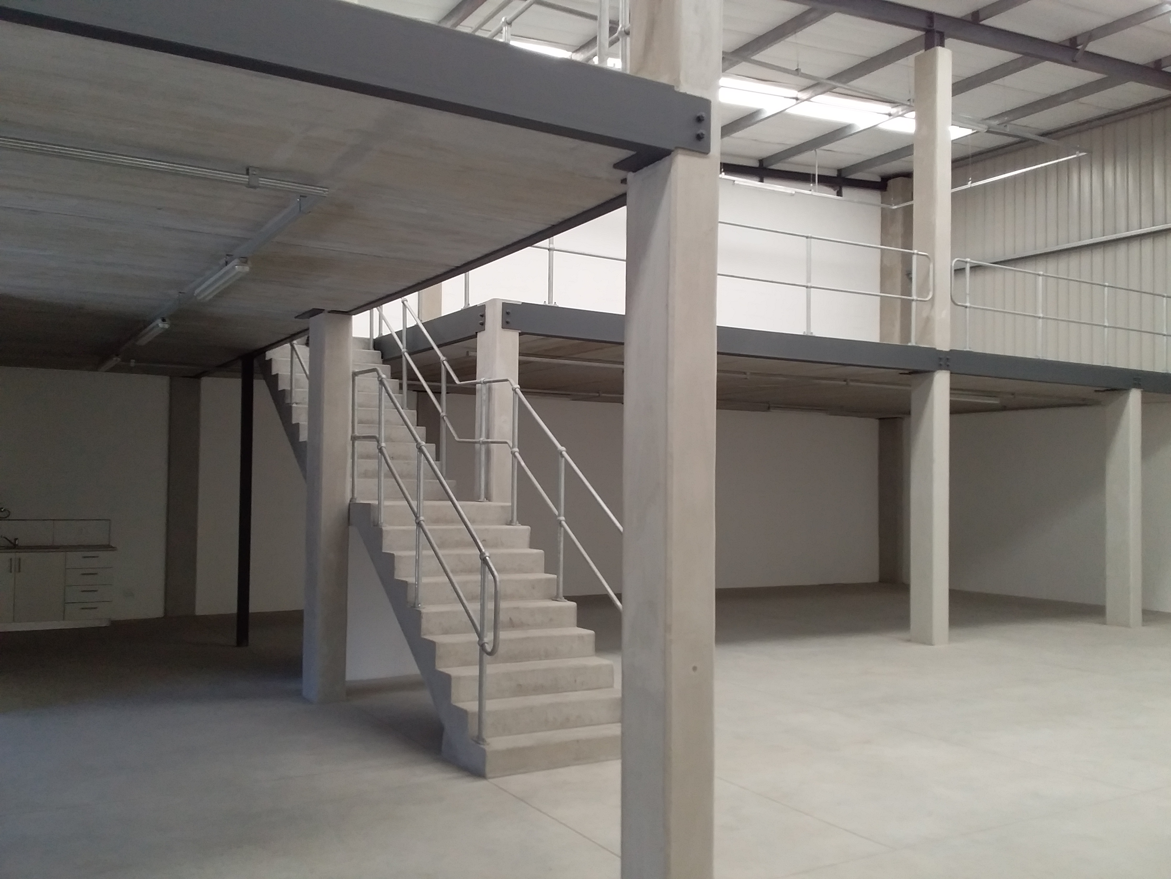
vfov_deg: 45.4
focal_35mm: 31
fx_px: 1049
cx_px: 586
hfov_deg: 58.4
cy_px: 440
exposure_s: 1/100
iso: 64
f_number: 2.2
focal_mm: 3.3
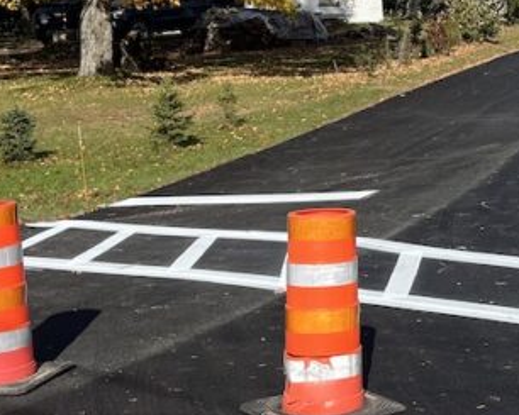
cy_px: 49
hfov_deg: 21.4
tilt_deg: -1.5
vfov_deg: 17.8
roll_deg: +2.5
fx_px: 1306
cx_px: 558
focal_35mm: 85
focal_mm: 5.1
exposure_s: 1/3623
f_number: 1.6
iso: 50
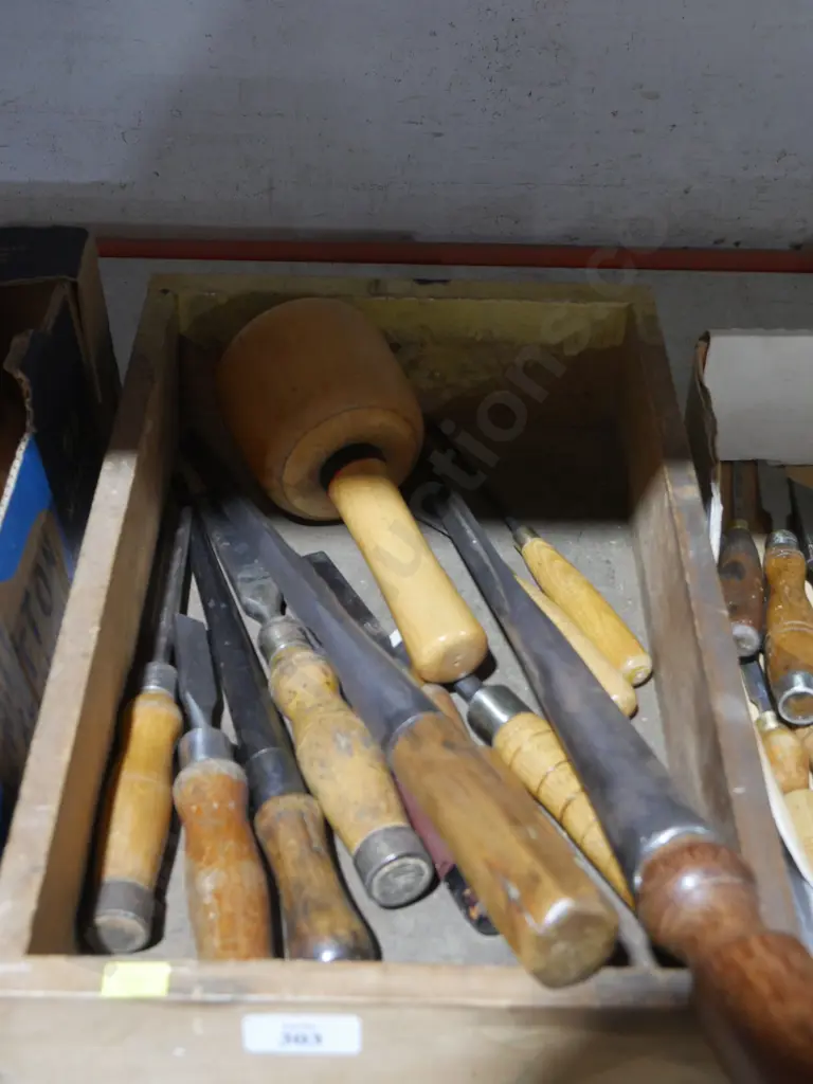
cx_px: 406
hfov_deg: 29.1
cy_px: 542
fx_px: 1566
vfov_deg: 38.2
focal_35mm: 50
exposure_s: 1/60
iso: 2000
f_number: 5.3
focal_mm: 25
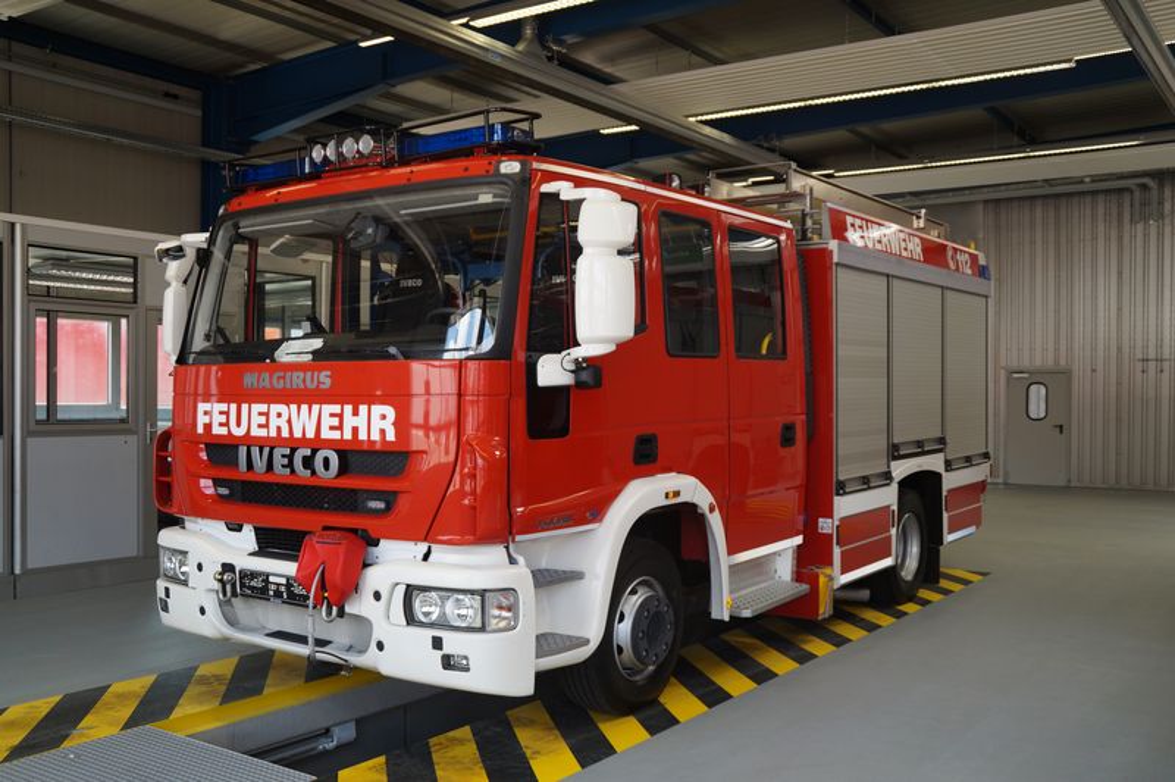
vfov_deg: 39.9
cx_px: 588
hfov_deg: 57.3
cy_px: 391
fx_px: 1076
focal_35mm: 33
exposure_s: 1/160
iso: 250
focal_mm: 22
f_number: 4
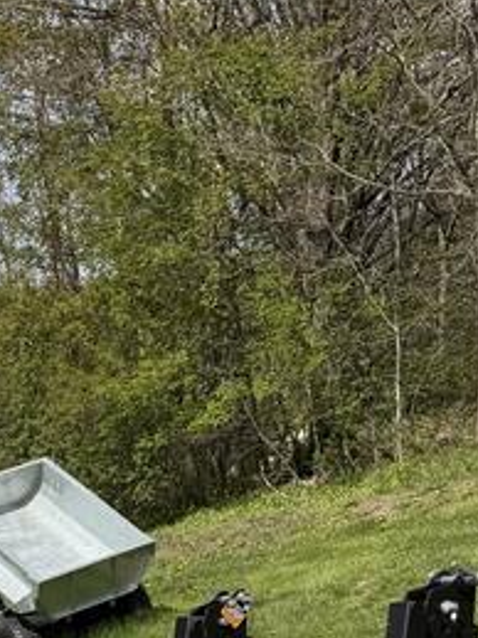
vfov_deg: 17.2
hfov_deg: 14.1
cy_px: 1116
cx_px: -334
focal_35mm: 95
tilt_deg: -15.0
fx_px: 1751
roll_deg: +7.8
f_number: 1.78
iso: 80
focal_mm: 6.76
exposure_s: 1/4167
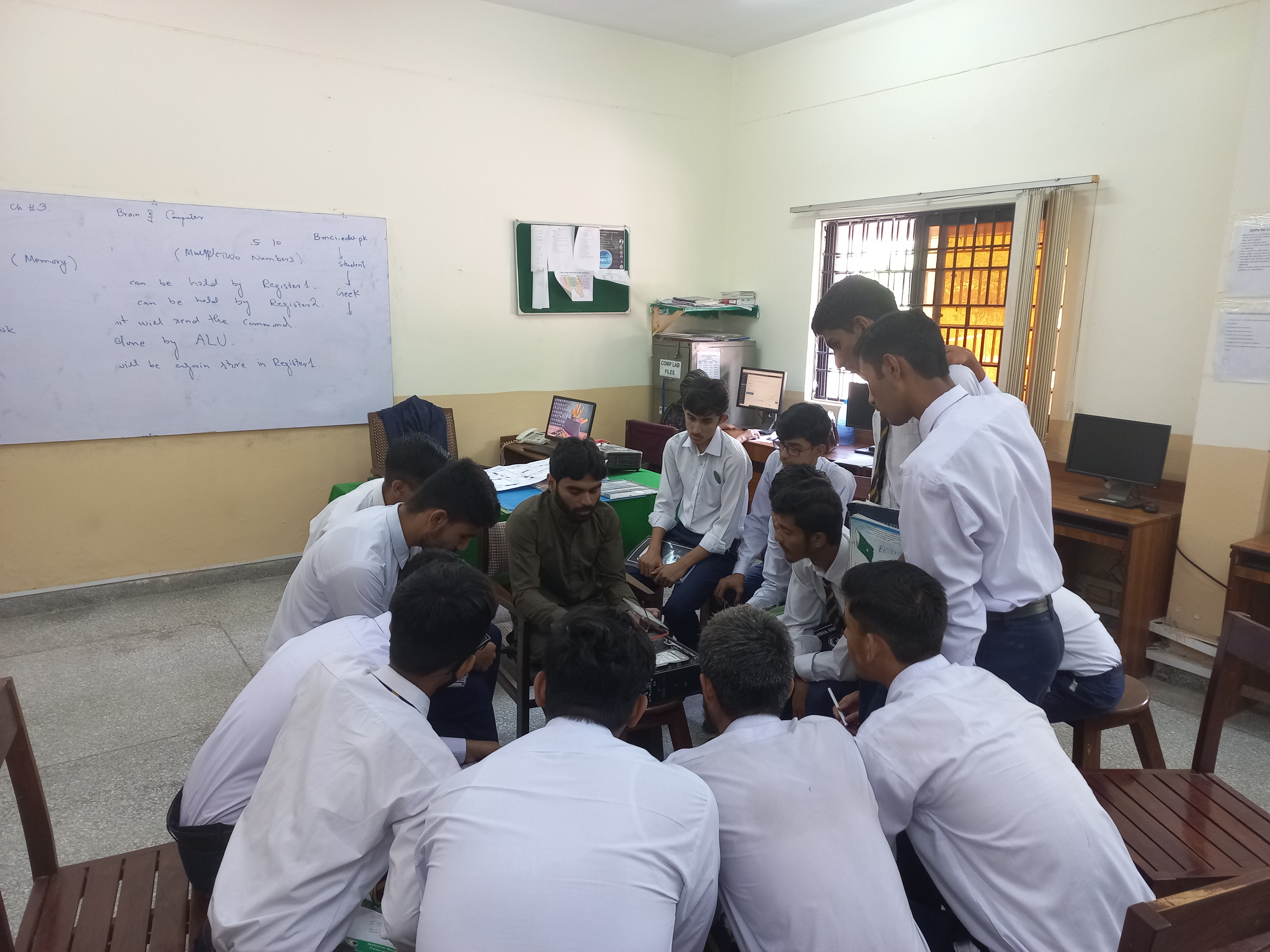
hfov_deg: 69.4
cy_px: 476
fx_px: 917
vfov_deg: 54.9
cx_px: 635
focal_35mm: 25
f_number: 1.8
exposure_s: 1/33
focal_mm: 4.6
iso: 320
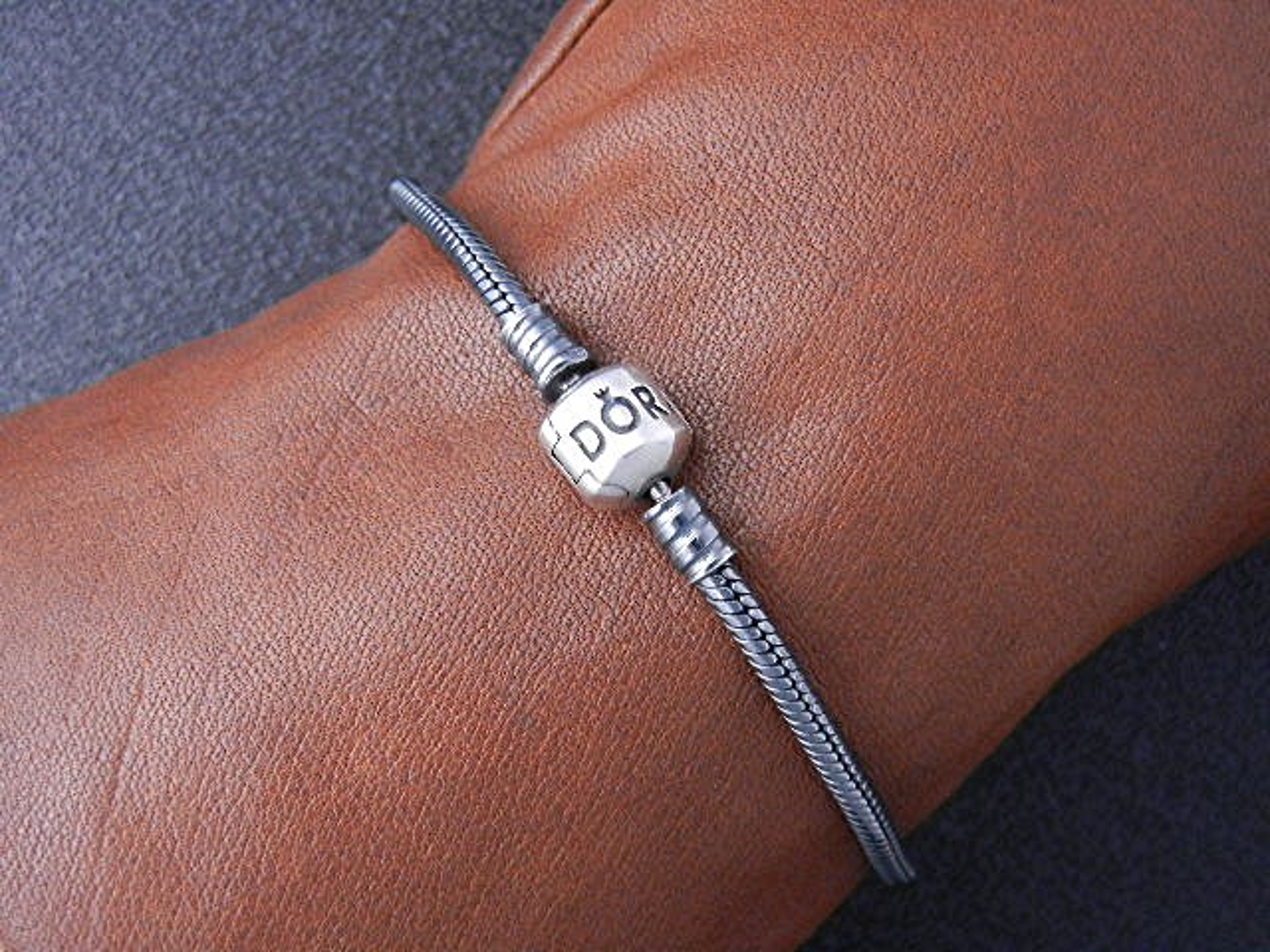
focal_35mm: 59
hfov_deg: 32.7
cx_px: 635
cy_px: 476
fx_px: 2165
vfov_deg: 24.8
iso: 200
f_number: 4
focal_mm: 10.6
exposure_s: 1/2.8
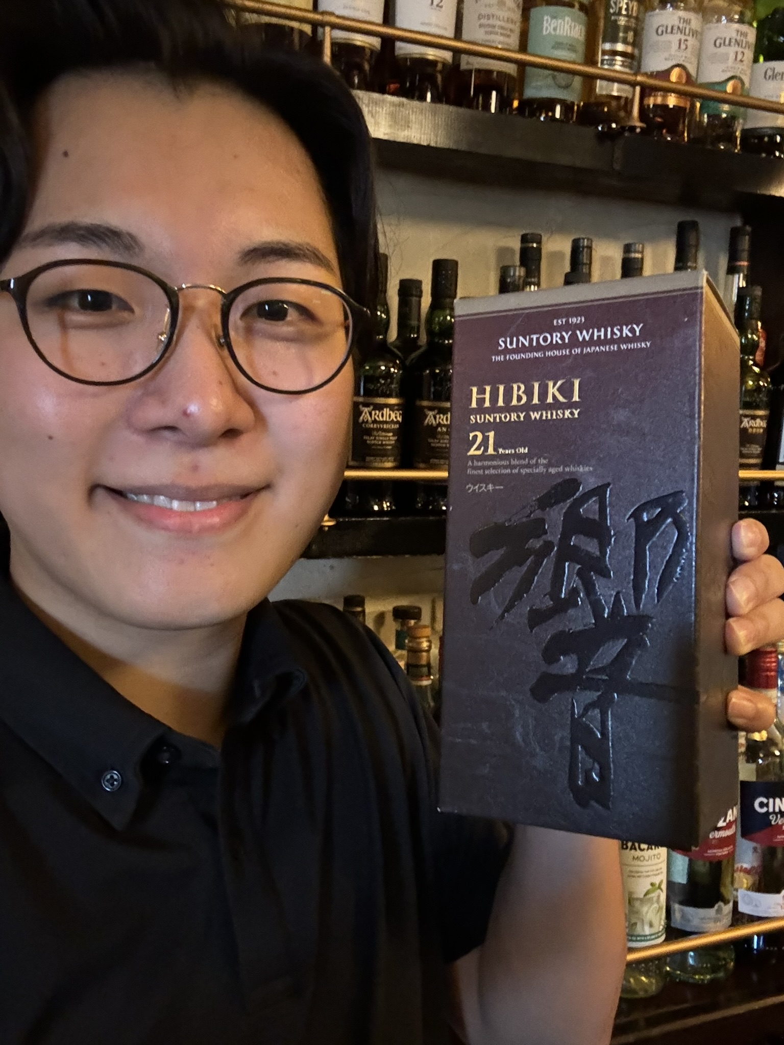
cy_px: 522
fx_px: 906
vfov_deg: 60.0
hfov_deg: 46.8
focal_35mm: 30
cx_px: 392
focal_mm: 2.69
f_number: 1.9
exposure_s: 1/20
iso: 640
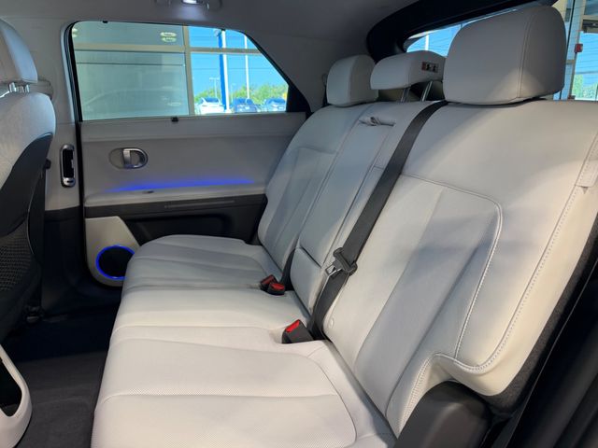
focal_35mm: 24
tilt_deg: -15.7
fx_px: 415
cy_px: 224
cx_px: 299
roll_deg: +0.7
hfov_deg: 71.6
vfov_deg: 56.8
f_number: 1.78
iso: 160
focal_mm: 6.76
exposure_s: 1/60
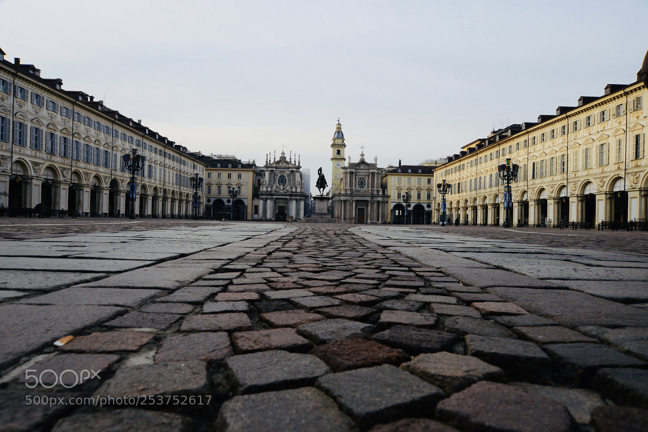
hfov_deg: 73.7
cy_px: 216
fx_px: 432
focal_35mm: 24
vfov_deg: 53.2
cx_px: 324
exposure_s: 1/400
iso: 800
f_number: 10
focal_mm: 24
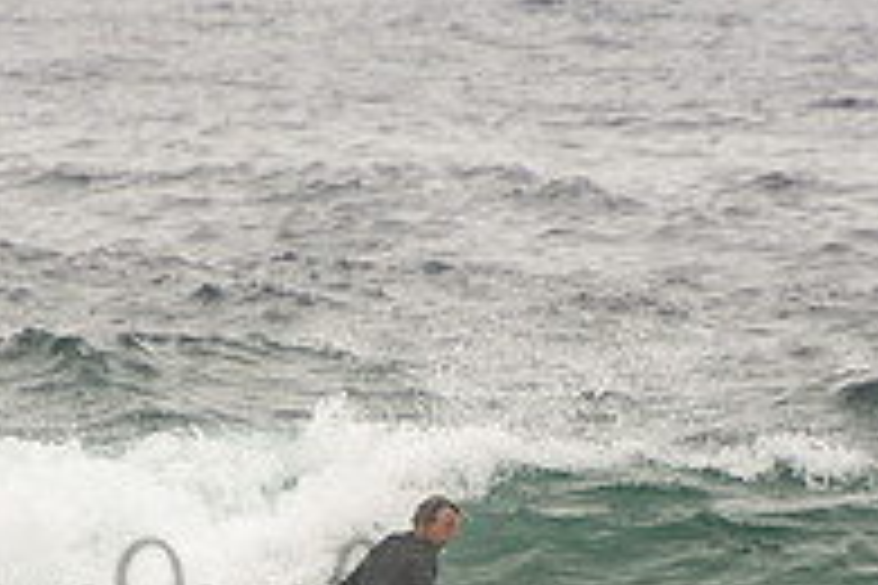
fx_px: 43628
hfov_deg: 1.2
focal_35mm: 1789
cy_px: 569
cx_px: 311
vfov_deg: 0.8
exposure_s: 1/1250
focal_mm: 400
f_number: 5.6
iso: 220
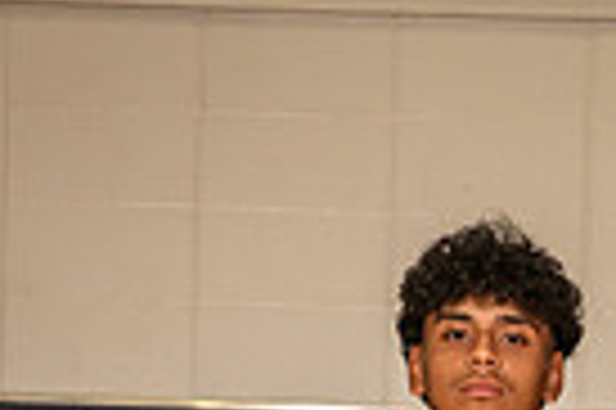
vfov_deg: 7.0
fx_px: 3145
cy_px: 1005
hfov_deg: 11.1
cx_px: 526
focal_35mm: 184
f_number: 6.3
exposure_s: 1/320
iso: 800
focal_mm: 56
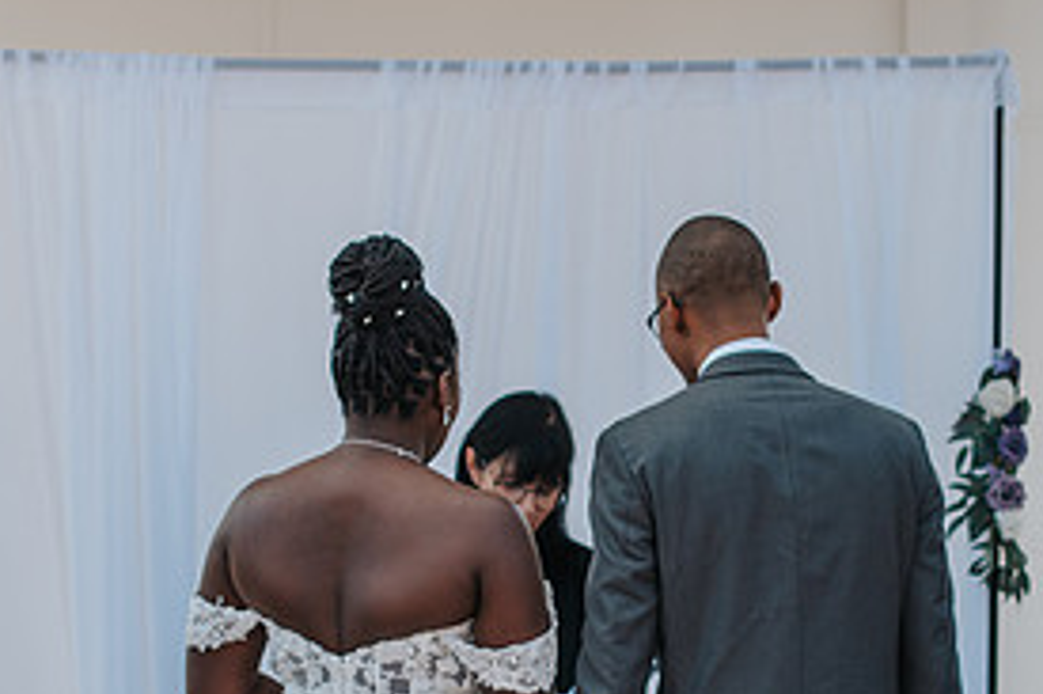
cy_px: 526
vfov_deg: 10.1
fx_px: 3938
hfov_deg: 15.1
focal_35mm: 136
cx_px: 568
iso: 200
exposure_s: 1/2500
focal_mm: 50
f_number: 2.5
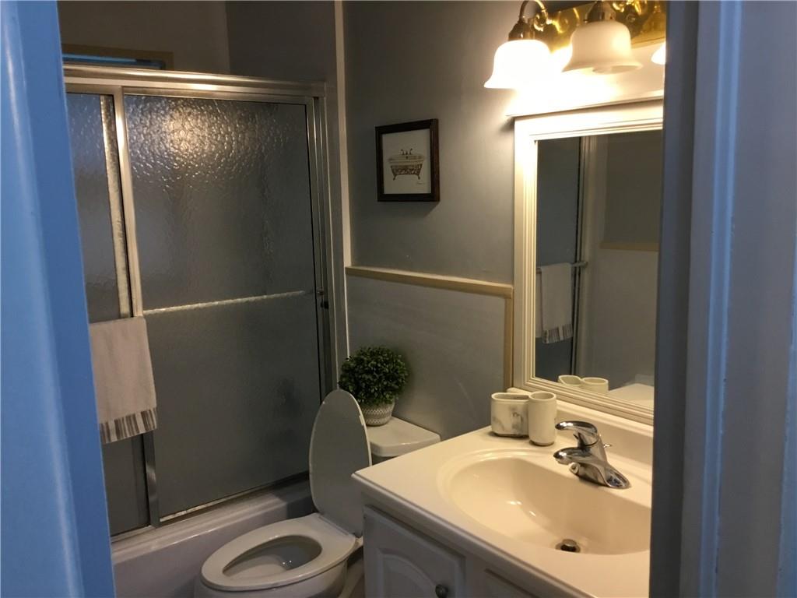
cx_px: 398
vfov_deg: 45.4
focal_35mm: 31
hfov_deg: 58.4
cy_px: 299
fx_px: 714
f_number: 2.4
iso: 100
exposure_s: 1/30
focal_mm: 3.3
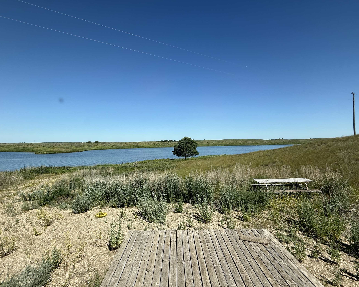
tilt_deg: +4.2
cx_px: 178
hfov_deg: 93.1
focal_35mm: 16
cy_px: 131
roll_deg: +0.6
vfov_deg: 80.2
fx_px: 170
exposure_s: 1/1961
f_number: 2.2
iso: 50
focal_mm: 2.22
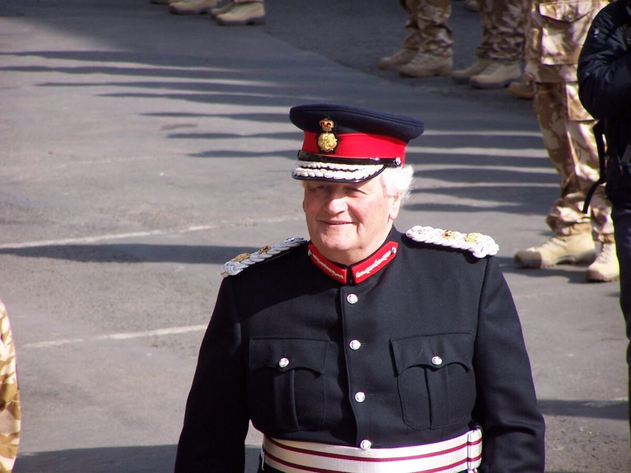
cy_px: 236
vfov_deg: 3.9
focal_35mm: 380
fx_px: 6927
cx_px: 316
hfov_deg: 5.2
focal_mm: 63
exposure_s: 1/350
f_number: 3.7
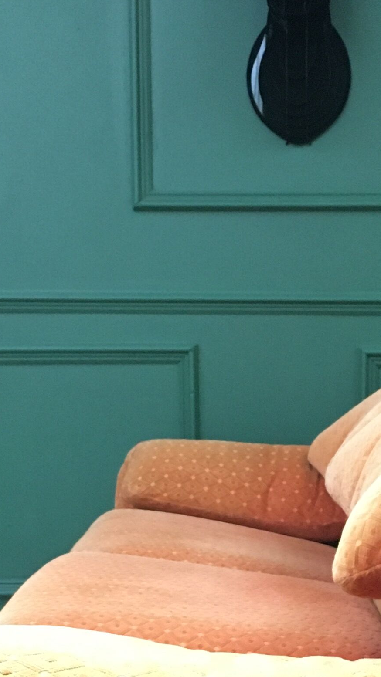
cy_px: 546
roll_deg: -0.8
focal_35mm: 82
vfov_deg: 25.4
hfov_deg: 14.7
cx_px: 277
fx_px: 1473
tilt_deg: -7.2
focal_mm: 4.15
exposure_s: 1/17
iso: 200
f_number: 2.2
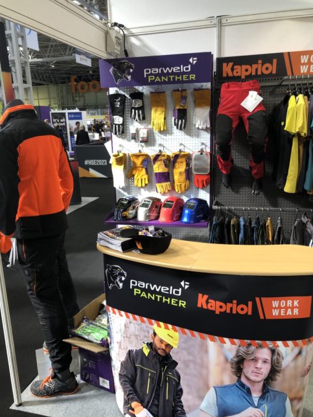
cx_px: 159
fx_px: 350
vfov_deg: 61.6
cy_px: 215
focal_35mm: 29
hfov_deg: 48.2
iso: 32
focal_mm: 3.99
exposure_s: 1/17
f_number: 1.8
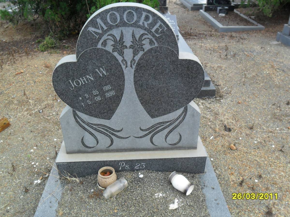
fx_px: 268
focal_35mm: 32
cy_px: 108
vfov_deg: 44.2
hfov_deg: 56.8
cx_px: 145
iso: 100
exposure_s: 1/90
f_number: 3.7
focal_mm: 5.7
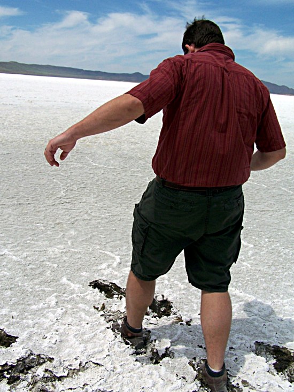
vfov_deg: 49.0
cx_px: 147
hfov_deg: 37.7
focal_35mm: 38
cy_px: 196
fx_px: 430
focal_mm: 6.3
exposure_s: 1/1500
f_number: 5.6
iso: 80
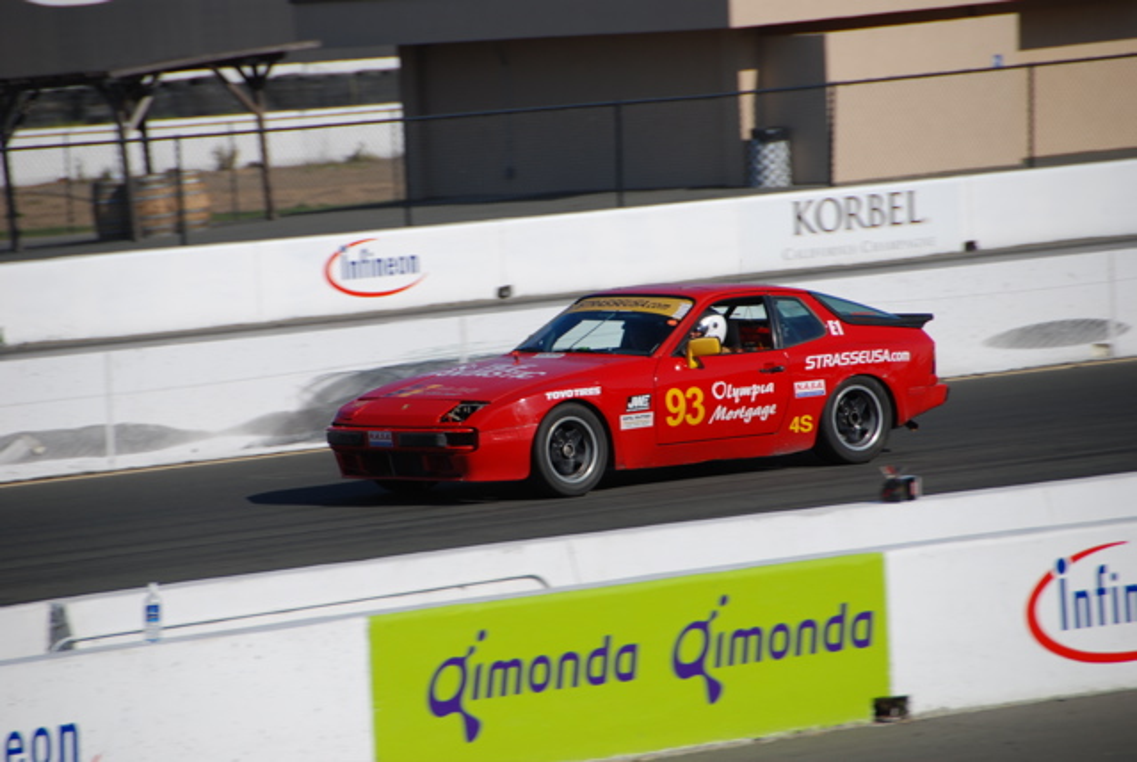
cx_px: 568
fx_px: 9488
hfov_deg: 6.9
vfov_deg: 4.6
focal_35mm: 300
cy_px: 381
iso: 100
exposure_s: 1/800
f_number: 5.6
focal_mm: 200
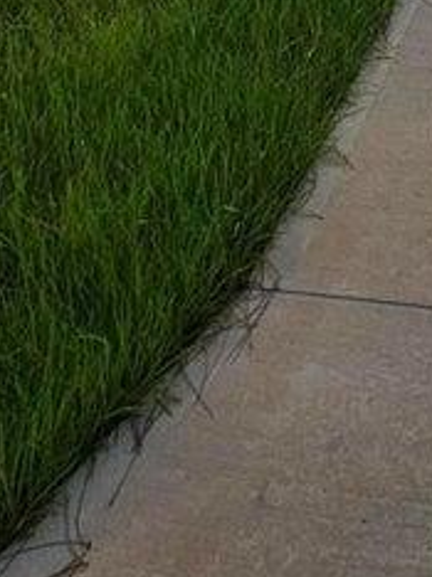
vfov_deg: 21.6
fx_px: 950
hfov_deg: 24.5
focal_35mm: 57
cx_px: 425
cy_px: -464
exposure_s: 1/2099
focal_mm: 2.2
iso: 50
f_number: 2.2
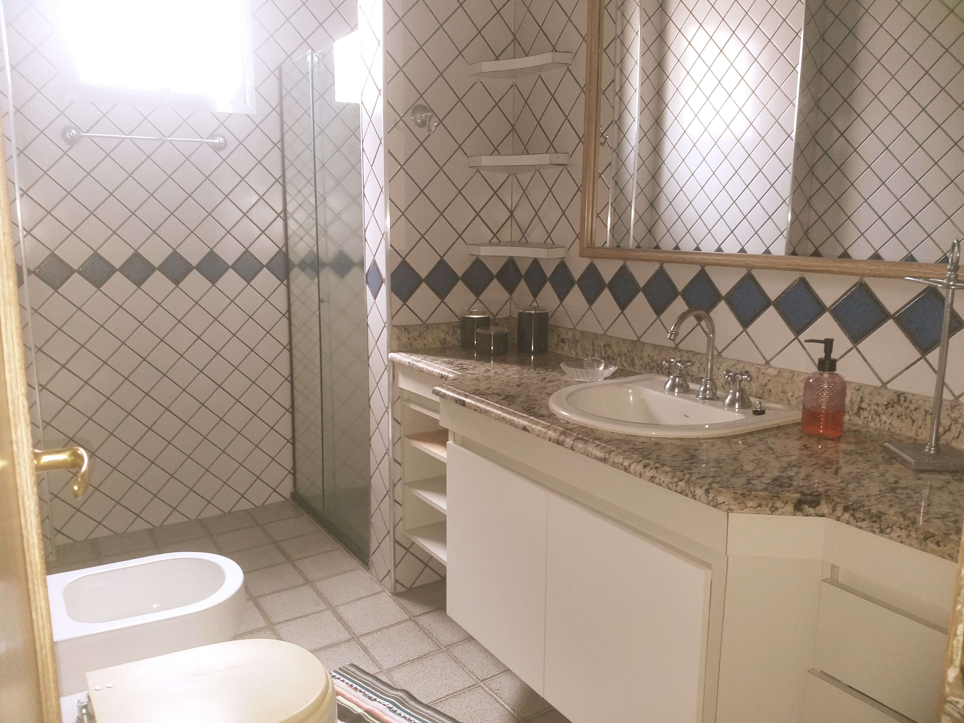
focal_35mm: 26
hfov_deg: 67.3
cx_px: 482
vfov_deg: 53.1
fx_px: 724
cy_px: 362
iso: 125
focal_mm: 3.93
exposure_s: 1/30
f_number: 1.7
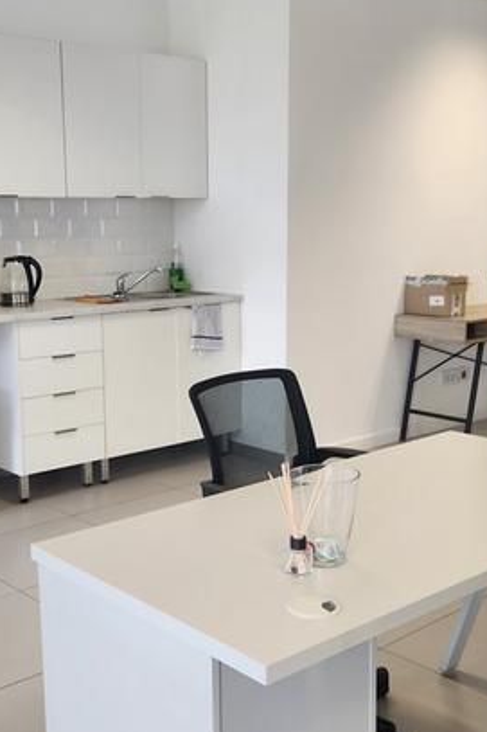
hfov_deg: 28.6
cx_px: 248
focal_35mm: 47
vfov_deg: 41.9
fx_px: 954
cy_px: 378
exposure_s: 1/180
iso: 160
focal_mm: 5.4
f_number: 1.8
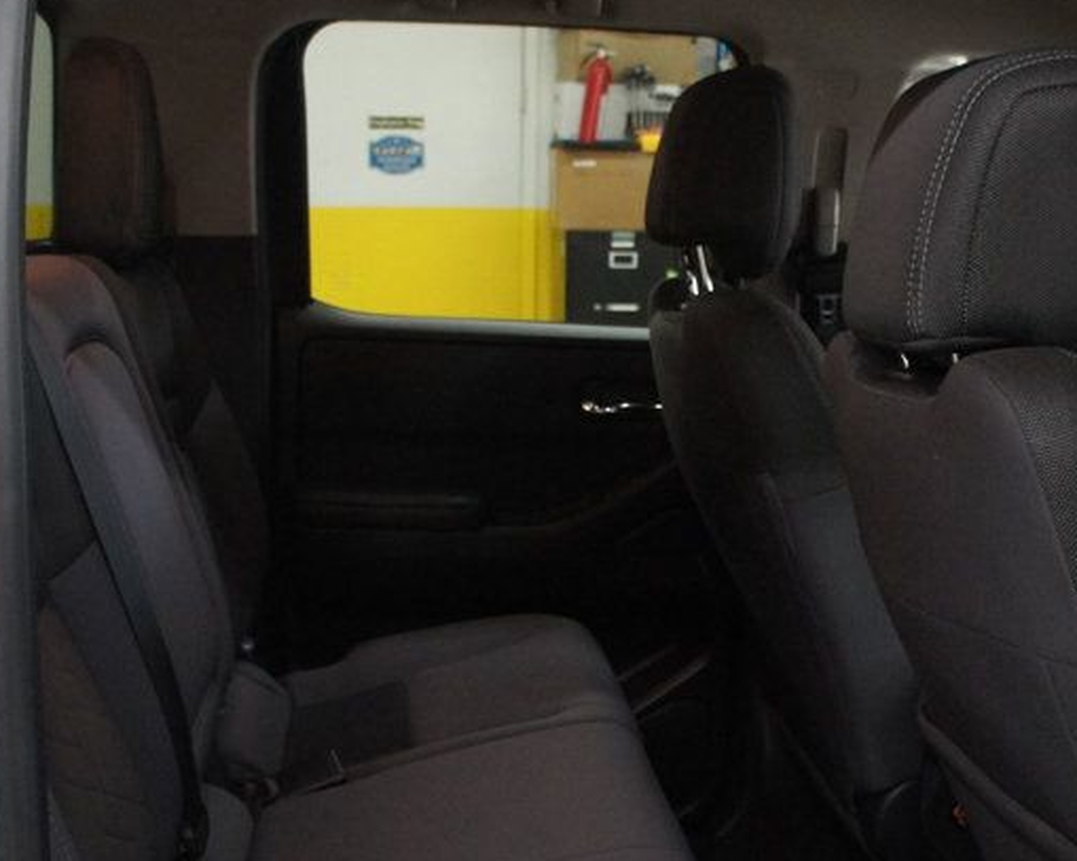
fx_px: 1625
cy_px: 571
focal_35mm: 51
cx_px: 647
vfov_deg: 29.5
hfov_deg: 36.5
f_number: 3.5
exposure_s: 1/60
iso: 1600
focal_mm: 18
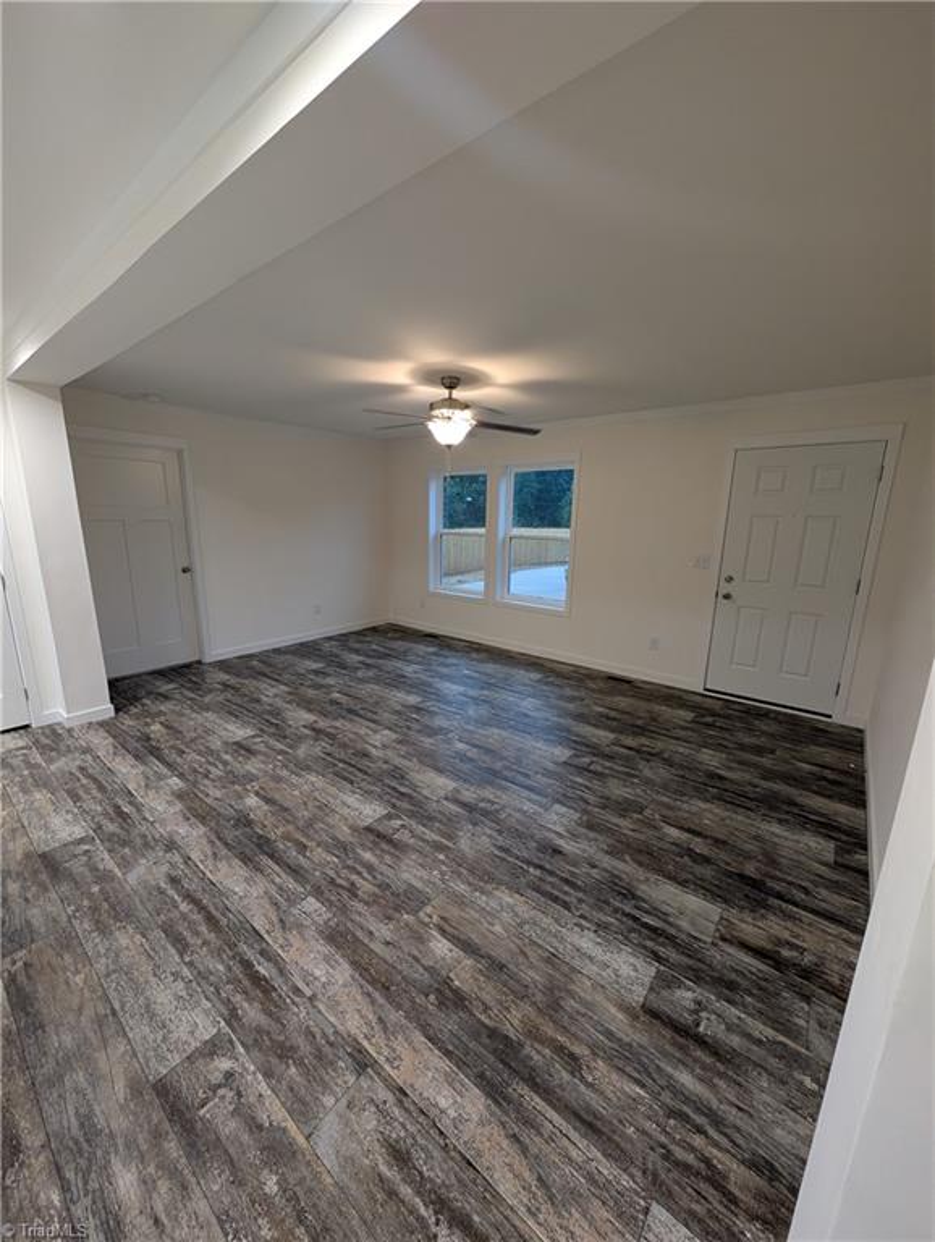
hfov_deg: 94.6
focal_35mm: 12
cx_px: 468
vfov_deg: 110.5
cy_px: 621
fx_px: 431
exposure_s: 1/60
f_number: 1.7
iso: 206
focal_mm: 2.02
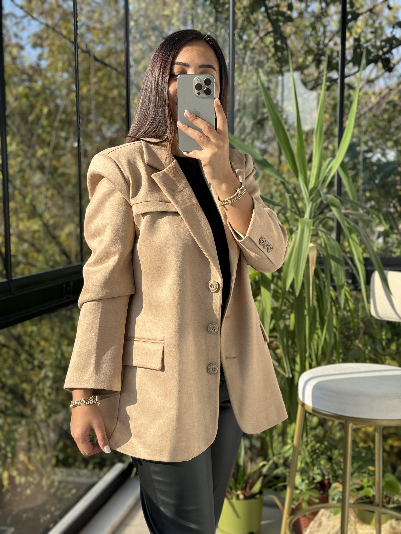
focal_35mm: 48
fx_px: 741
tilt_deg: -20.0
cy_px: 267
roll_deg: +0.3
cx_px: 200
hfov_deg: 30.3
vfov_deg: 39.7
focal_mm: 6.76
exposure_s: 1/604
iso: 64
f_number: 1.78
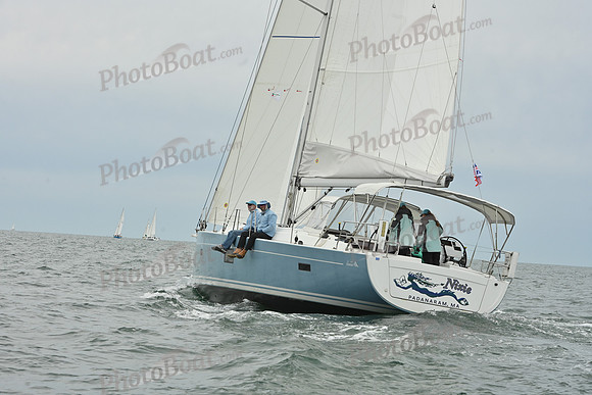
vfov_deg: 14.9
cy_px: 198
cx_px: 296
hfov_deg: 22.1
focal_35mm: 92
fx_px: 1513
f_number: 11
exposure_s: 1/1000
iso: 320
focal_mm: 92
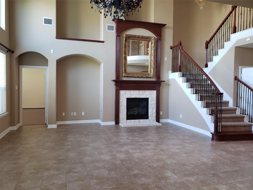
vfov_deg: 53.1
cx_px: 126
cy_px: 95
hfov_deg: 67.3
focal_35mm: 26
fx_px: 190
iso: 250
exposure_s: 1/40
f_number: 2.4
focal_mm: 4.3
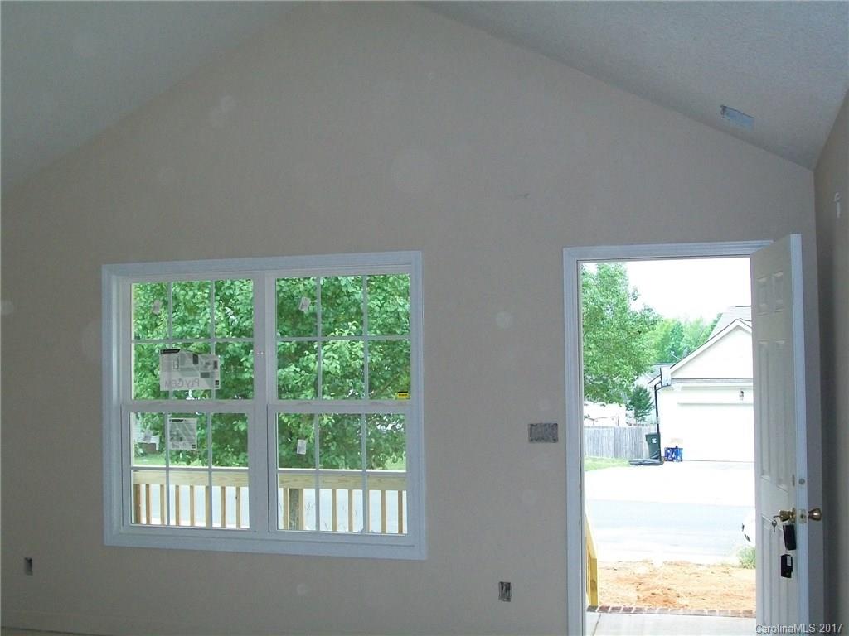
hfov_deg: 42.1
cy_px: 318
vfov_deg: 32.2
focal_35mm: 45
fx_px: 1104
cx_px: 424
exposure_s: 1/160
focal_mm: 7.6
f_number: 3
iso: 160
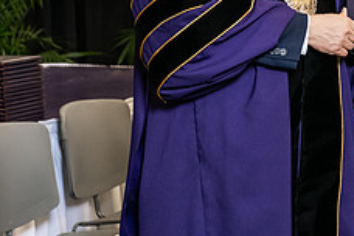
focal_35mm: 178
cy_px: -49
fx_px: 1750
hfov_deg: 11.5
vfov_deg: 7.6
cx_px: 318
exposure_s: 1/200
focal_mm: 70
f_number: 5
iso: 2500
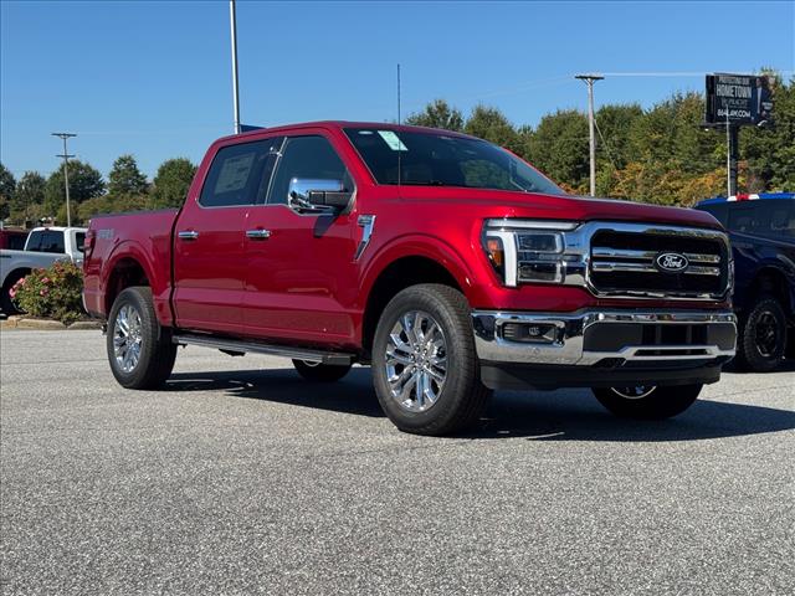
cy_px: 298
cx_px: 398
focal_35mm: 48
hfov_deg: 39.7
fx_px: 1102
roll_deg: +0.9
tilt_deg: -1.7
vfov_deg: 30.3
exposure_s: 1/3817
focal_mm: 6.76
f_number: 1.78
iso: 64
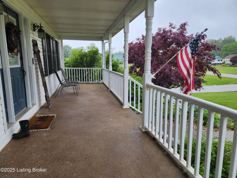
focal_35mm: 23
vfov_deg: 58.9
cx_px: 118
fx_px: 157
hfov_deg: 73.9
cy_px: 89
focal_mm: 6.4
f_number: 1.8
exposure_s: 1/180
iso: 40
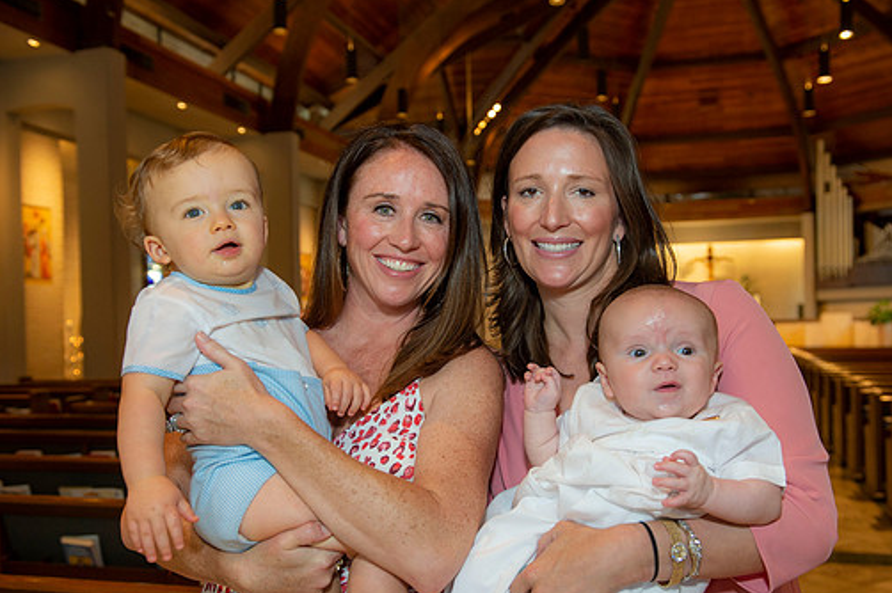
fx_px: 916
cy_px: 336
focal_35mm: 37
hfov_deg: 51.9
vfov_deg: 35.8
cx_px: 471
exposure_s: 1/100
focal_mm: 32
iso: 1000
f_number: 4
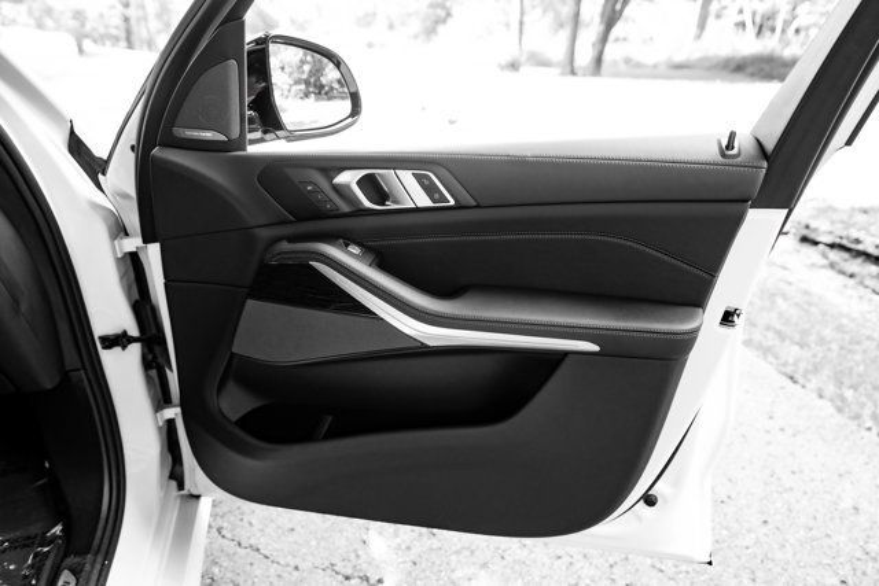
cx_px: 440
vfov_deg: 53.2
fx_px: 586
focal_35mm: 24
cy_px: 293
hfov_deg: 73.7
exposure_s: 1/320
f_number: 4
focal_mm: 24
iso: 800
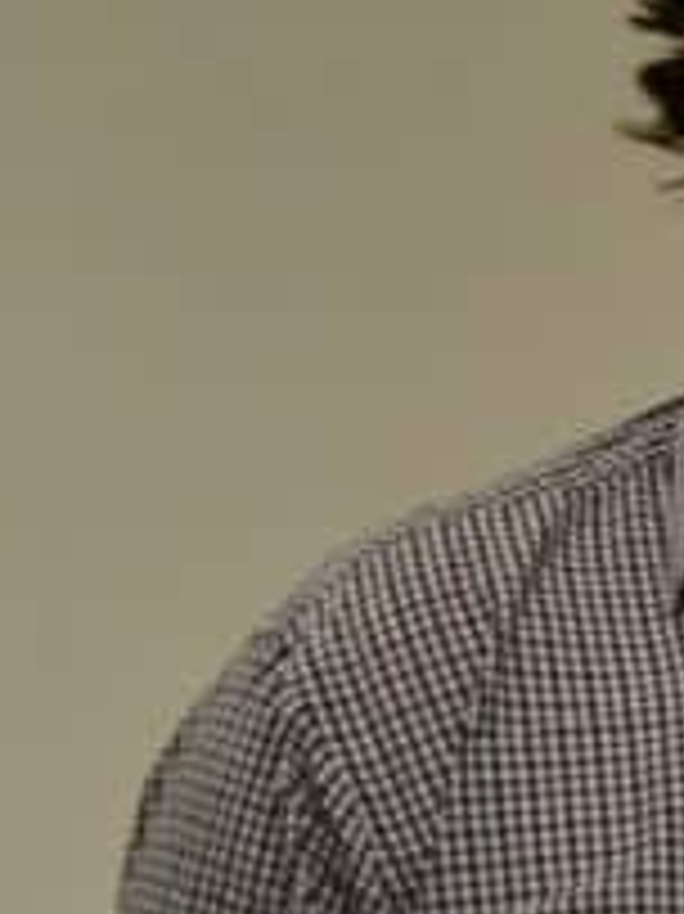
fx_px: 4220
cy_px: 732
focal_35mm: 160
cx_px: 2268
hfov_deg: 7.7
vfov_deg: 12.3
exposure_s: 1/15
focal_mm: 22
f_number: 6.3
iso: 400
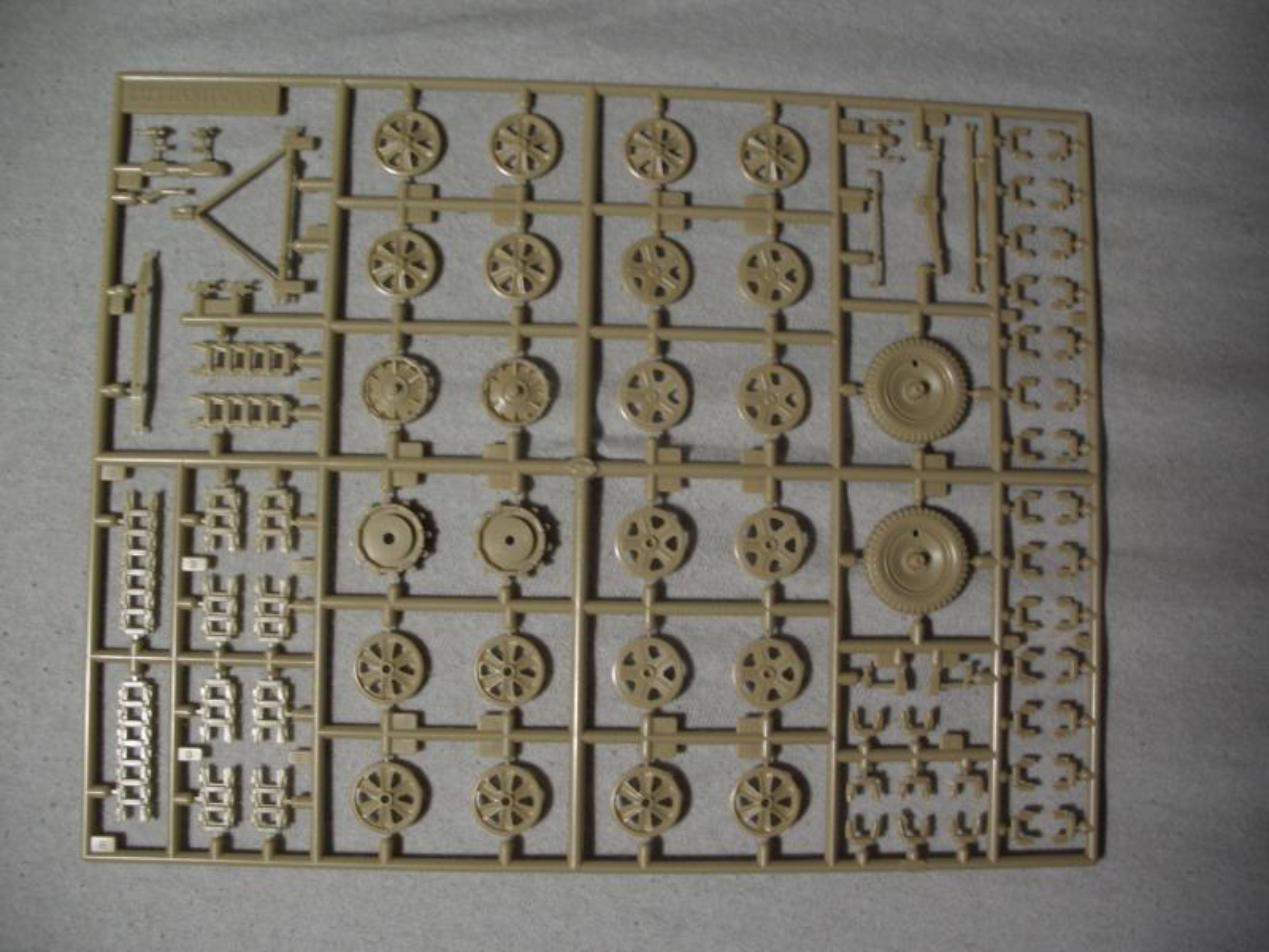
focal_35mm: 33
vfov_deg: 42.9
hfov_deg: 55.4
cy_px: 476
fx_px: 1210
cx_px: 634
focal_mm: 7.1
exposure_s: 1/40
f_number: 2.8
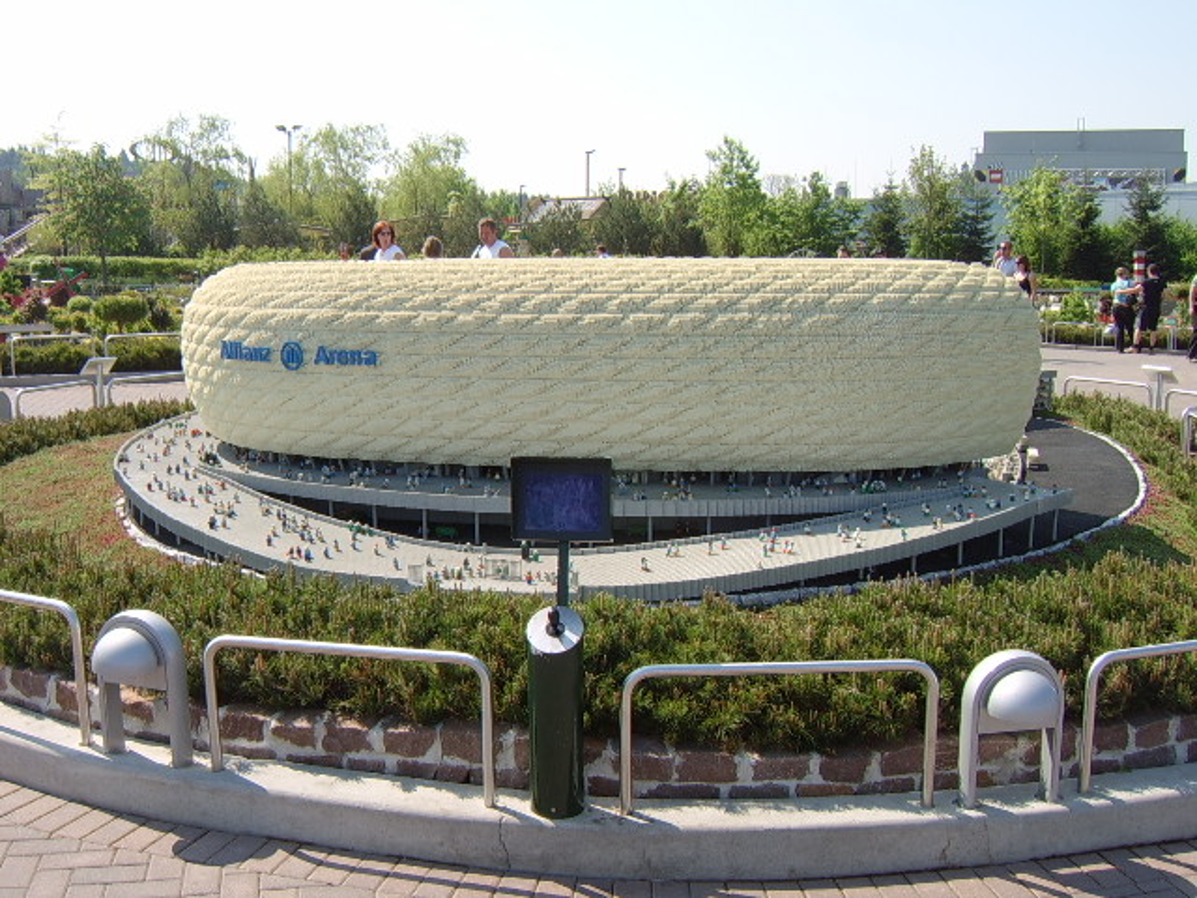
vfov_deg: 45.4
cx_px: 598
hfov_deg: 58.4
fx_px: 1072
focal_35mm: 31
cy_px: 449
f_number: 5.6
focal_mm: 8.13
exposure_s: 1/162
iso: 50
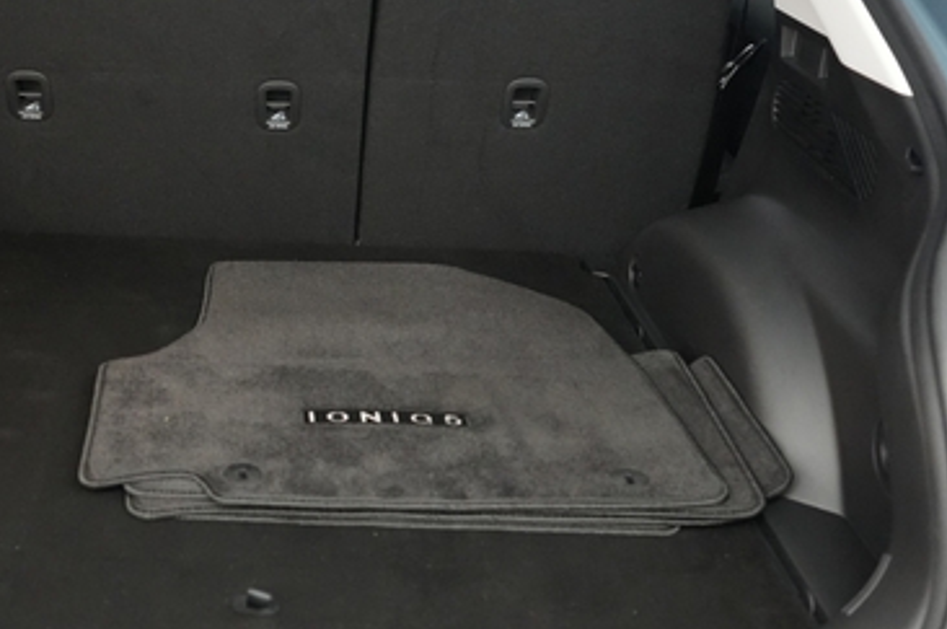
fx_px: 1287
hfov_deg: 39.7
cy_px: 233
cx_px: 285
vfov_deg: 27.3
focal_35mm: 49
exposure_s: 1/160
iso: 8000
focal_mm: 28
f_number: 2.8
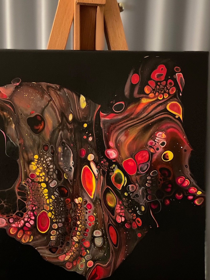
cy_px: 192
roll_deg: -0.9
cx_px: 88
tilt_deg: -13.1
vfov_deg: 46.9
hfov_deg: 36.7
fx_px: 315
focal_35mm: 39
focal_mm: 4.2
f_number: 1.6
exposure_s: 1/26
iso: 1000
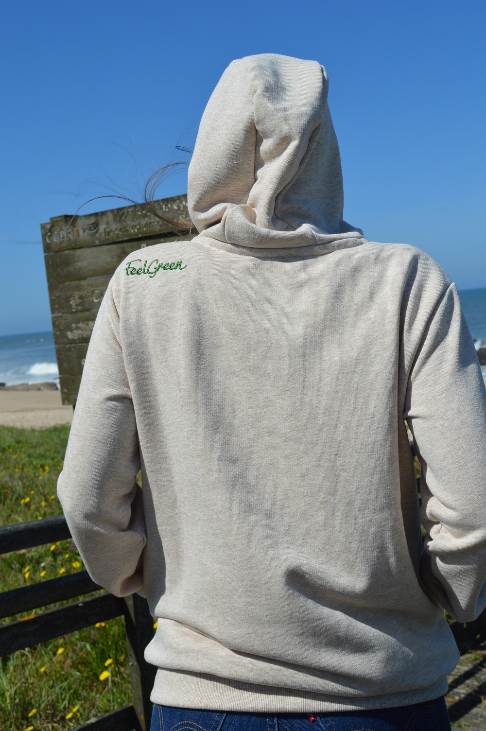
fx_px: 913
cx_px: 243
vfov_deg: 43.6
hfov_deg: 29.8
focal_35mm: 45
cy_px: 366
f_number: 9
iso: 100
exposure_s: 1/320
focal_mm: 30
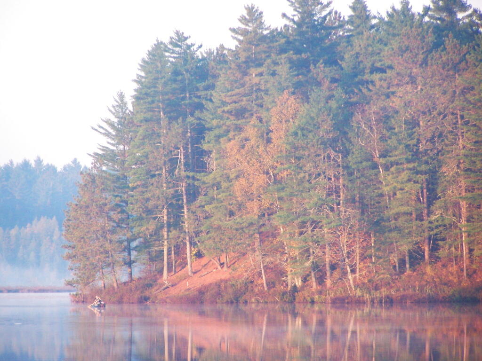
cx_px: 241
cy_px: 180
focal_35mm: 317
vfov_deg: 4.7
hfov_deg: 6.3
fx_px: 4414
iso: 140
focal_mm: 52.6
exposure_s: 1/200
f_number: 3.6
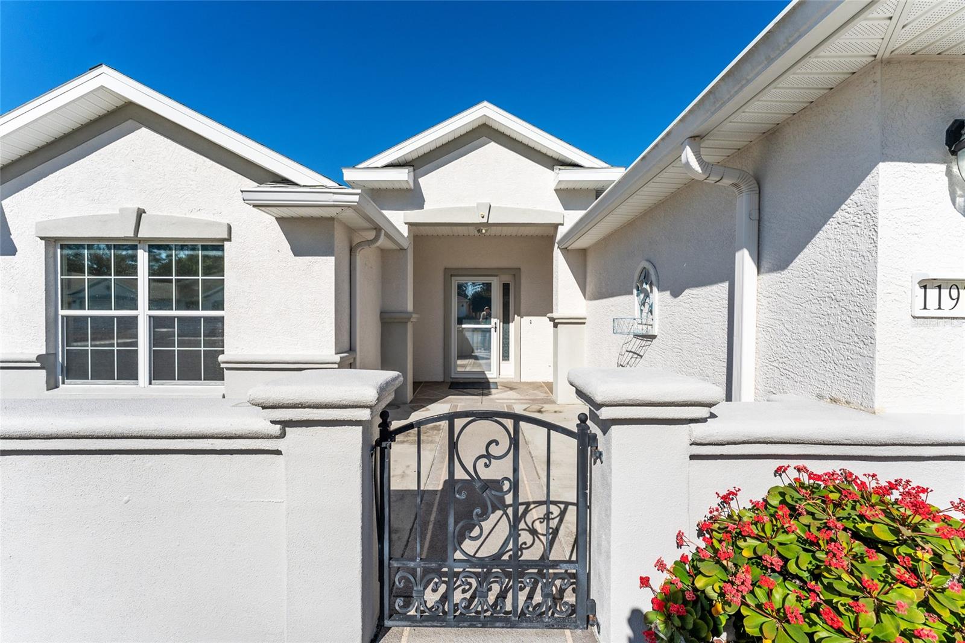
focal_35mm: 14
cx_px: 482
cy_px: 322
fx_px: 375
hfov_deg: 104.3
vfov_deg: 81.2
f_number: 8
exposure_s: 1/3200
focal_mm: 14
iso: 400
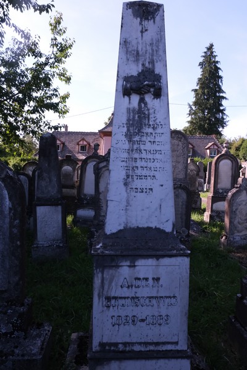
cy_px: 185
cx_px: 124
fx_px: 278
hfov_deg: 47.9
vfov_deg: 67.4
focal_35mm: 27
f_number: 8
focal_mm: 18
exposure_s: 1/1900
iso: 3200
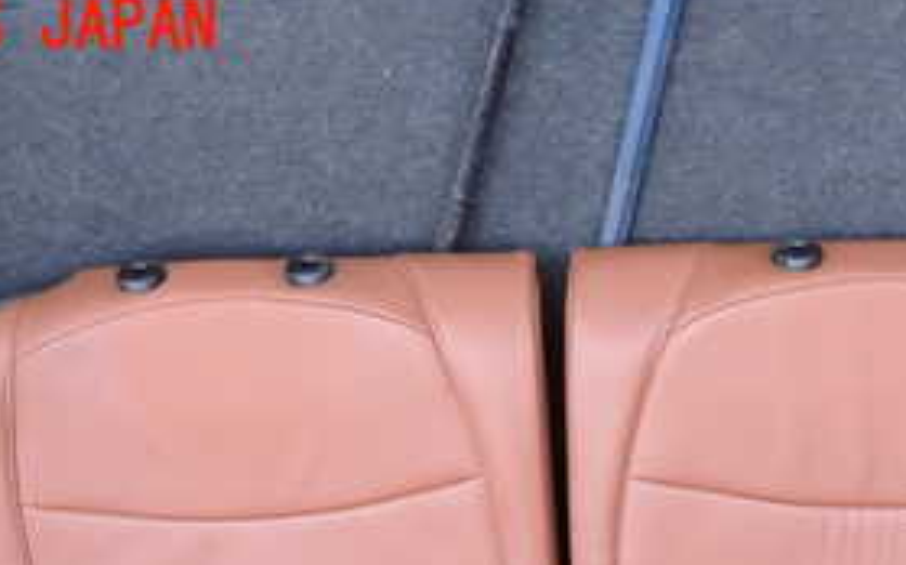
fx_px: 1407
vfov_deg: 20.8
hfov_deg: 35.4
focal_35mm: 57
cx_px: 601
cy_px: 718
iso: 200
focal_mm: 4.5
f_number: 2
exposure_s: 1/50
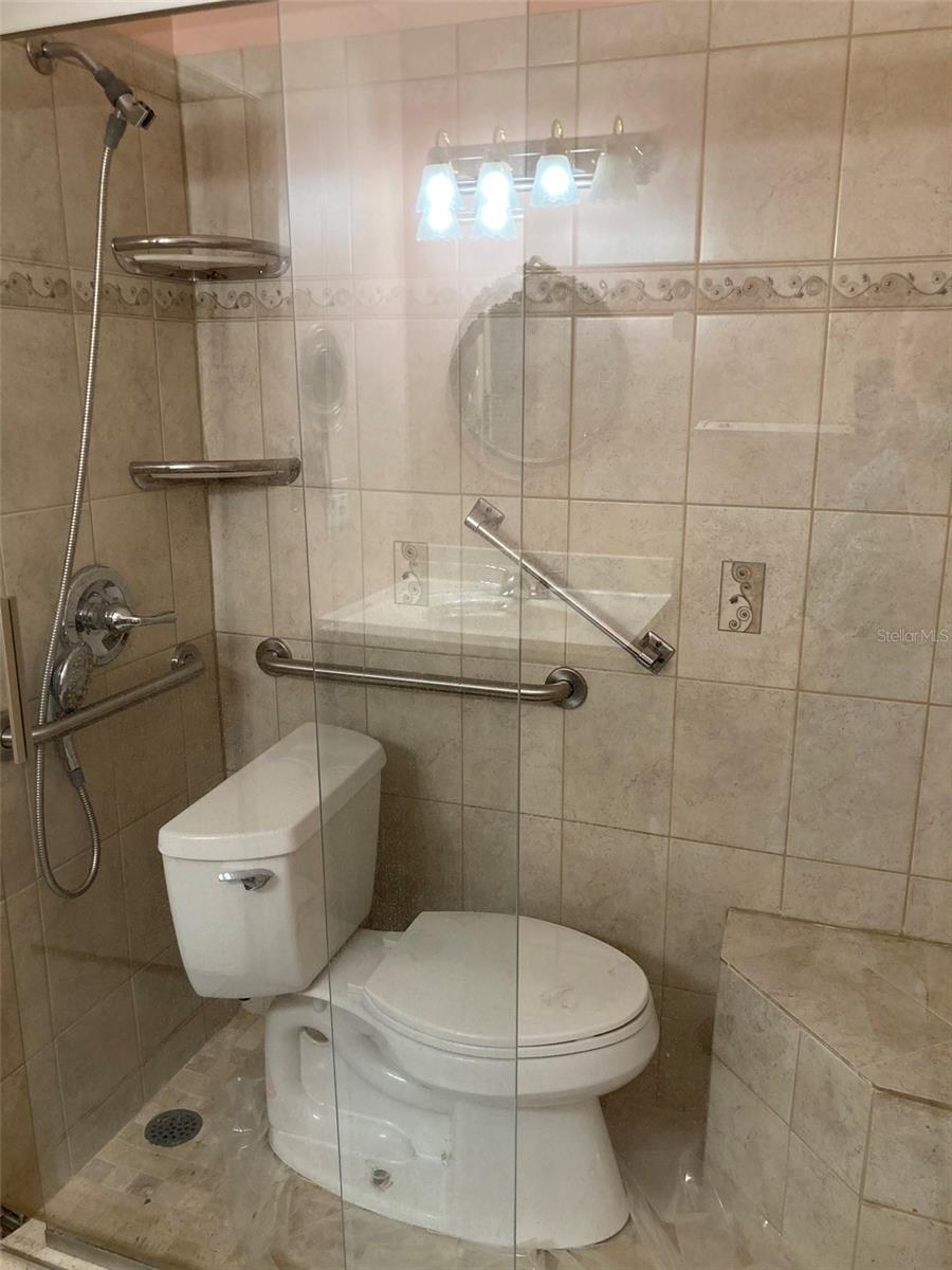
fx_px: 1027
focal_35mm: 28
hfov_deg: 49.7
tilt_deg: -14.7
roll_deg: -0.5
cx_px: 476
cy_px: 635
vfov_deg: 63.4
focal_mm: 3.99
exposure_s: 1/60
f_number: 1.8
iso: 100
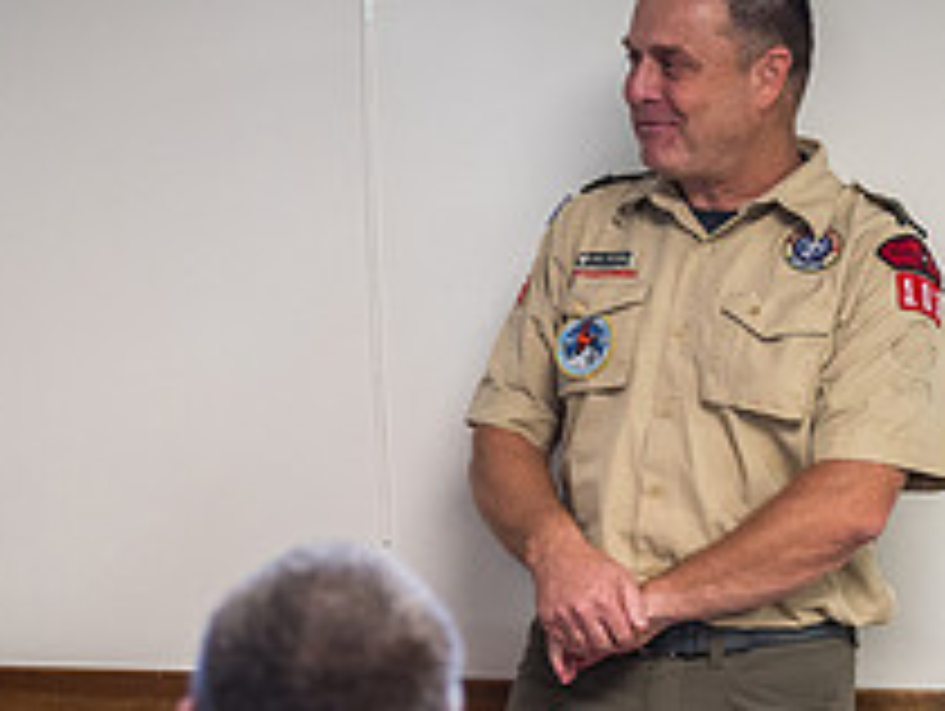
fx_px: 6669
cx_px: 446
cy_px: 648
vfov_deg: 6.1
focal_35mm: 244
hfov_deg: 8.1
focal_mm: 92
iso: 2800
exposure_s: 1/125
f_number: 4
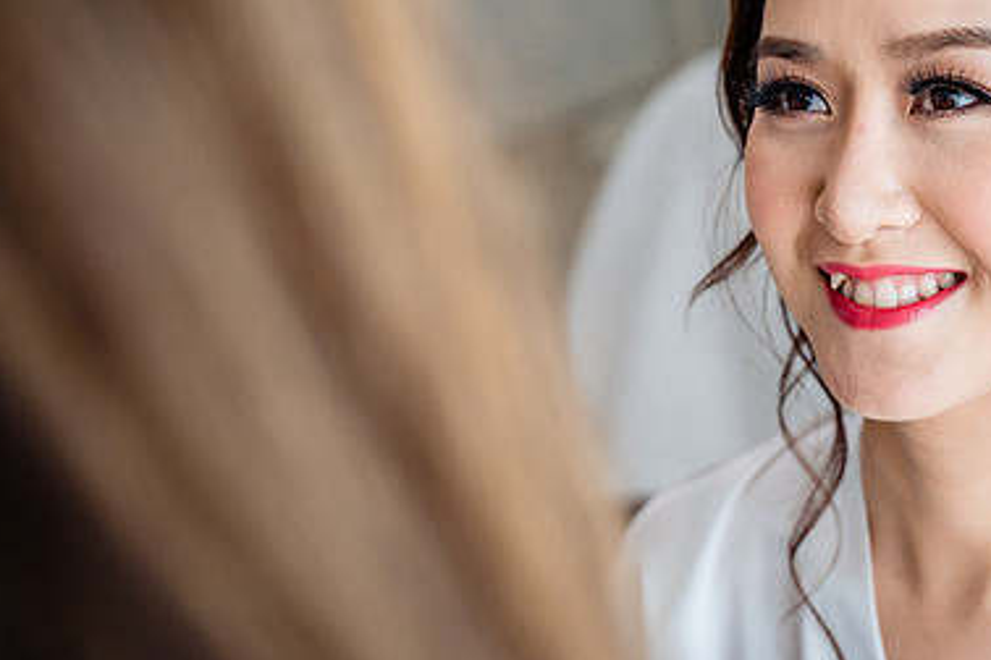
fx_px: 1899
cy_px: 211
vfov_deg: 19.7
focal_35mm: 69
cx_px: 739
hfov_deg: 28.8
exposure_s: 1/320
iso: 250
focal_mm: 45
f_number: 3.2
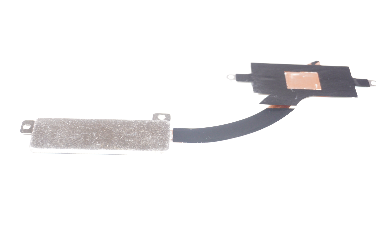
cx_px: 188
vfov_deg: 23.7
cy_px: 125
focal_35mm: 57
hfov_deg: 35.1
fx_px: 595
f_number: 5.6
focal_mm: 38
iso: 640
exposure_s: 1/80
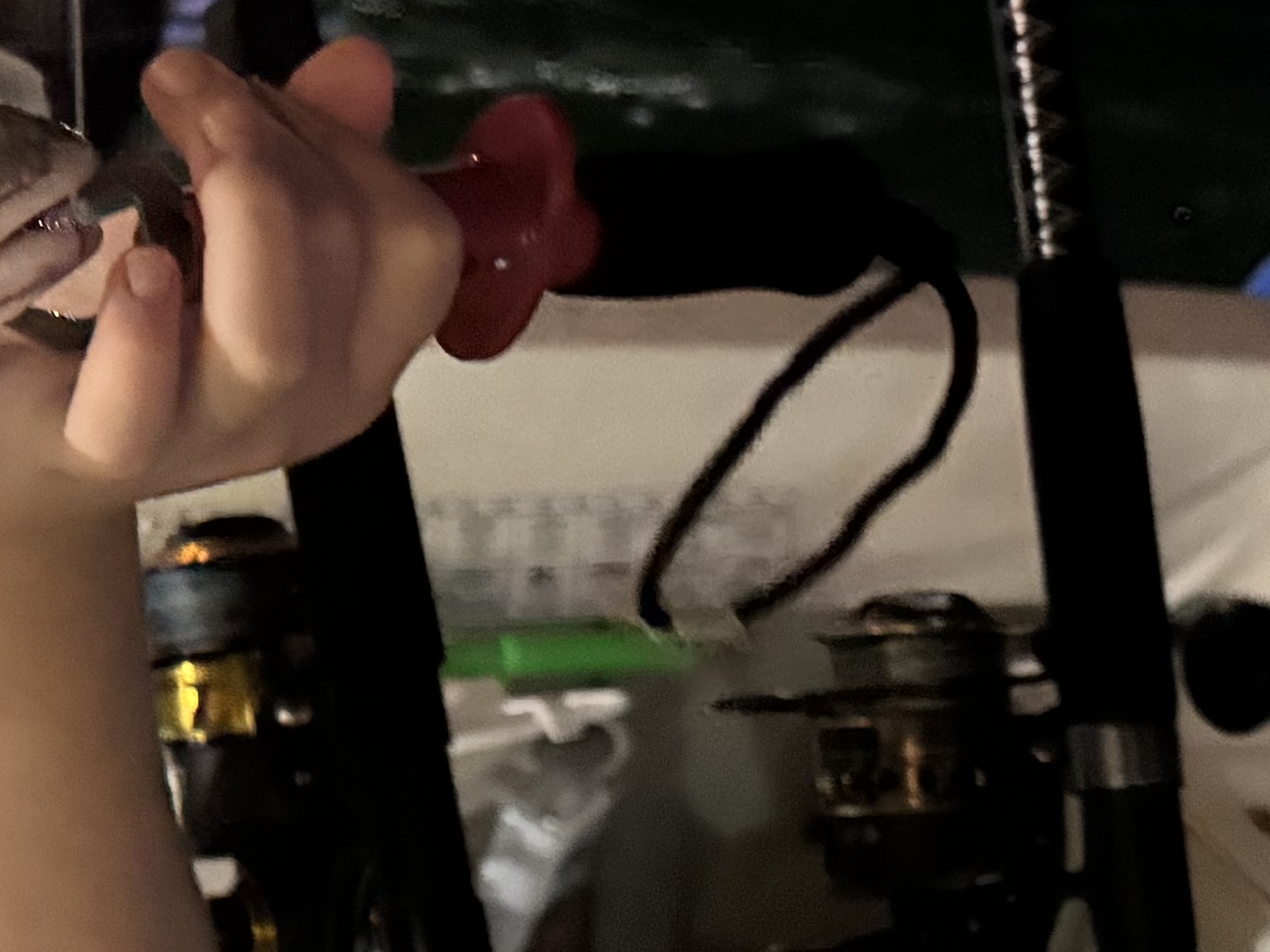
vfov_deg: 16.6
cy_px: 492
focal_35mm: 89
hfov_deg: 19.0
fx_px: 3265
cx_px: -692
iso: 1600
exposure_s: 1/30
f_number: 1.78
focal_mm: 6.76
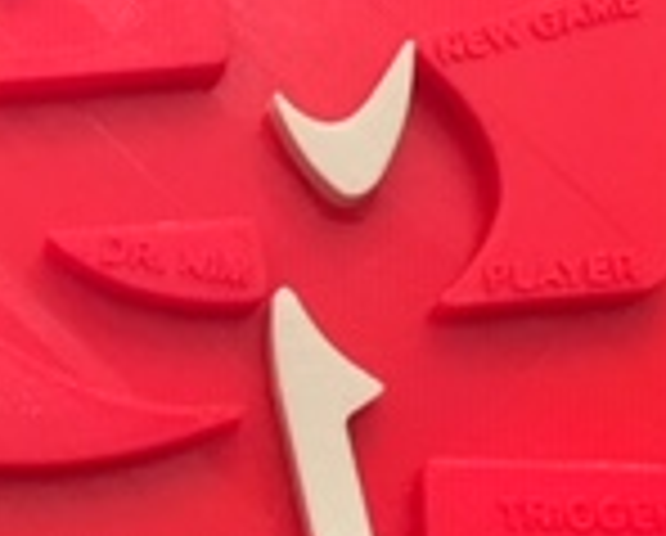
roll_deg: -3.6
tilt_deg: -44.4
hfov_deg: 15.5
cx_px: 40
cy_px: 99
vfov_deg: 12.6
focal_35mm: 122
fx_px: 2410
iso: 200
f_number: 2.2
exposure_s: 1/15
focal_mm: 4.15
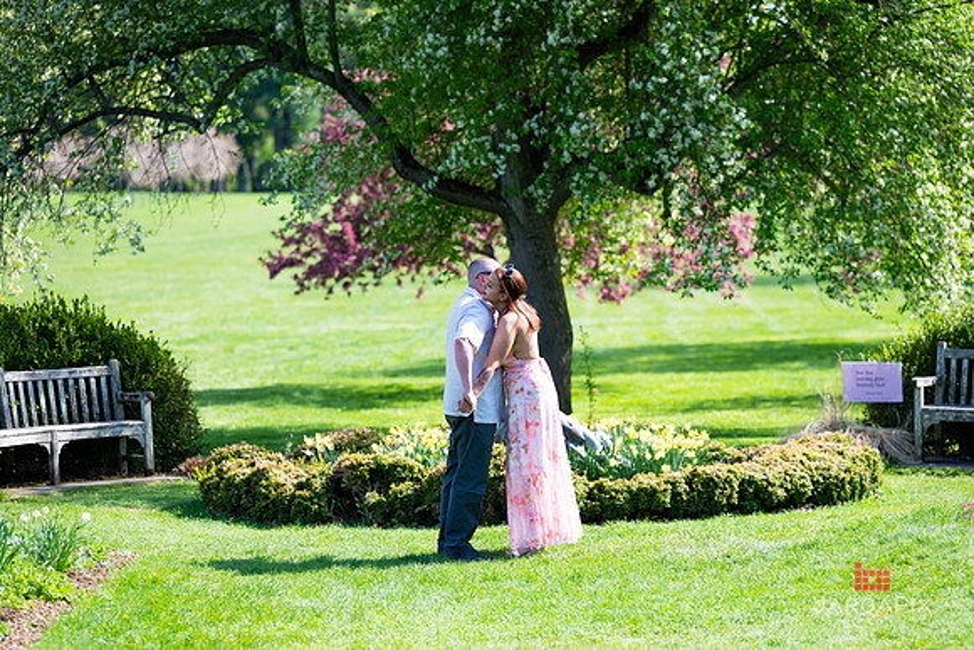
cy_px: 319
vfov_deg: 10.8
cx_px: 493
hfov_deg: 16.2
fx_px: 3428
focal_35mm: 127
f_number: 3.2
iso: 200
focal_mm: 120
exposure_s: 1/2000
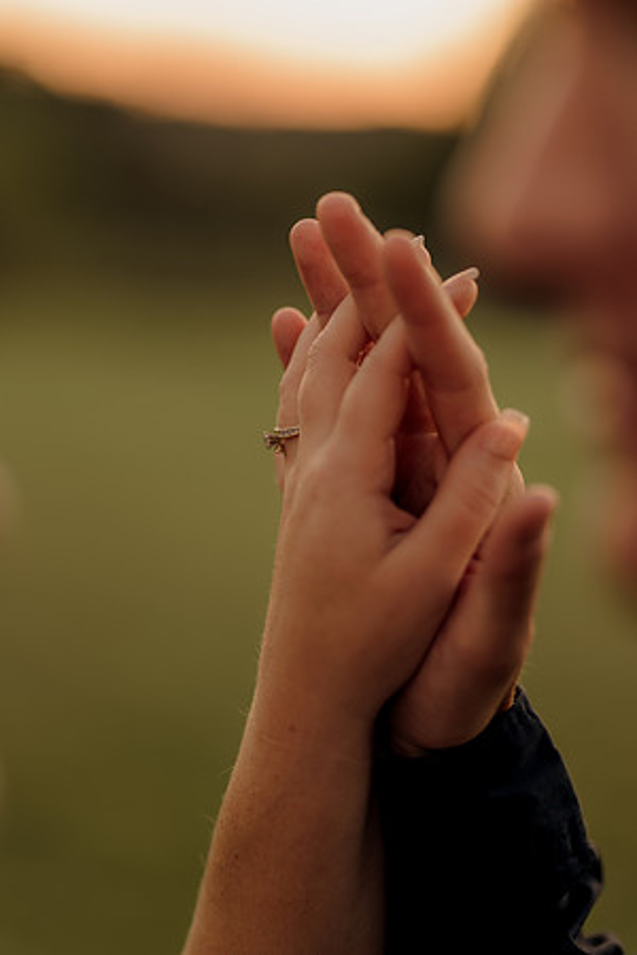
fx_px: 2256
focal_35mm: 85
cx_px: 318
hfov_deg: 16.1
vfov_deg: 23.9
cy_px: 478
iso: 100
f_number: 1.8
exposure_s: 1/80
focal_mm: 85
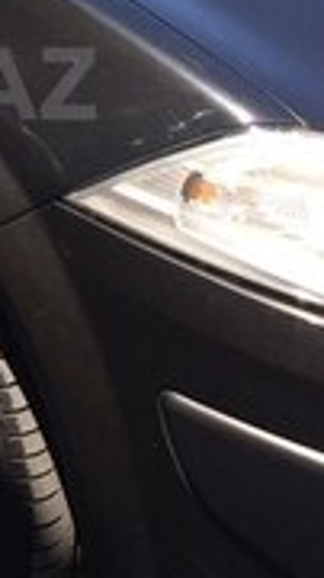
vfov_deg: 23.9
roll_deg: +2.7
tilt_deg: -22.2
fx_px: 1331
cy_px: 83
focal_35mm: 87
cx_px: -151
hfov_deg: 13.2
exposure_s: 1/760
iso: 32
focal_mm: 4.15
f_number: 2.2
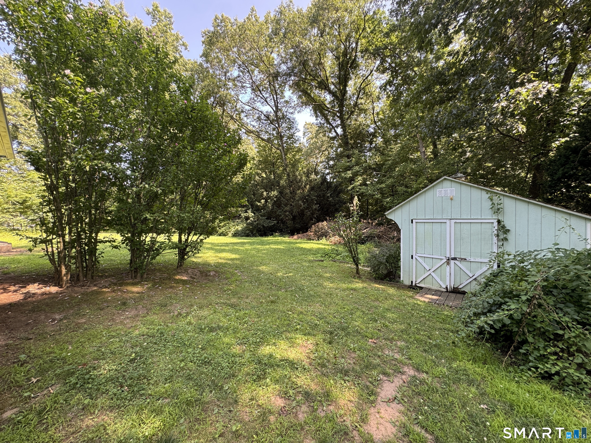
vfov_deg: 85.7
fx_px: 239
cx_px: 296
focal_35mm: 14
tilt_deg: -2.0
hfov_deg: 102.1
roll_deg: -0.5
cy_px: 222
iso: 64
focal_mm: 2.22
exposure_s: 1/99
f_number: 2.2
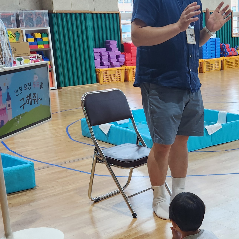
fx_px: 492
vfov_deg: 27.2
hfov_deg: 26.2
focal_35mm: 63
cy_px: 152
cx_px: 223
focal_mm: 5.4
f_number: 1.8
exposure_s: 1/180
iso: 100
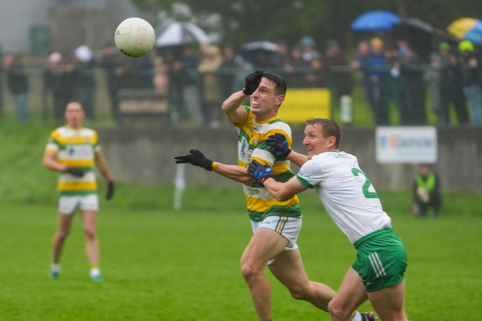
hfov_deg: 4.9
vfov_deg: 3.3
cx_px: 241
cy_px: 160
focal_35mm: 422
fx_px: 5650
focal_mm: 422
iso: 1250
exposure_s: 1/640
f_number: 6.3
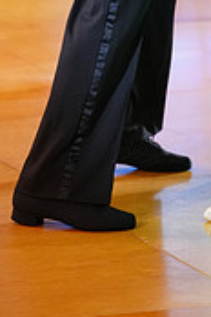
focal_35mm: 314
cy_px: -151
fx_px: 2760
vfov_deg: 6.5
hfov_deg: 4.4
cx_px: 225
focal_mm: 94
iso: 2500
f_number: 2.8
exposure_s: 1/400
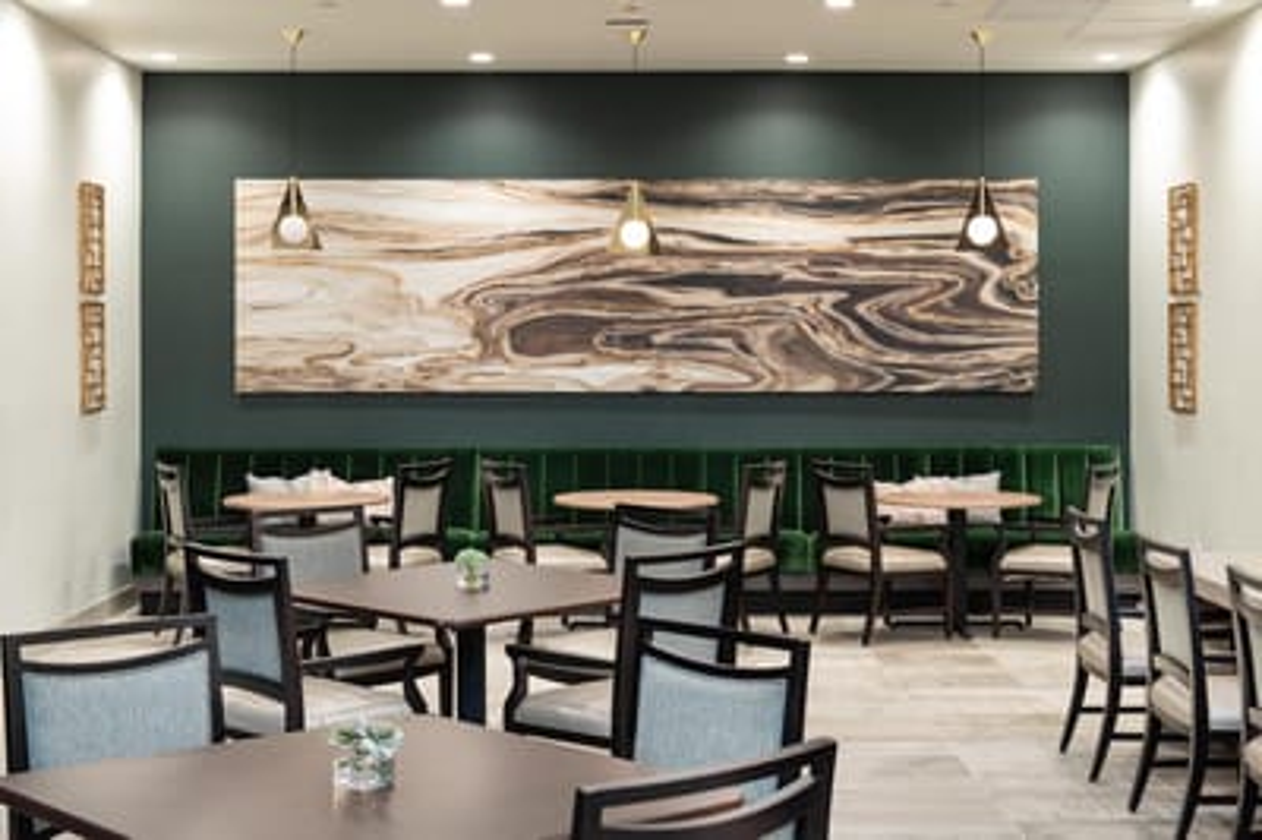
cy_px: 420
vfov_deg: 25.9
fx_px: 1821
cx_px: 631
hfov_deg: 38.2
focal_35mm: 52
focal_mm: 52
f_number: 8
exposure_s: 1/1.25
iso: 100
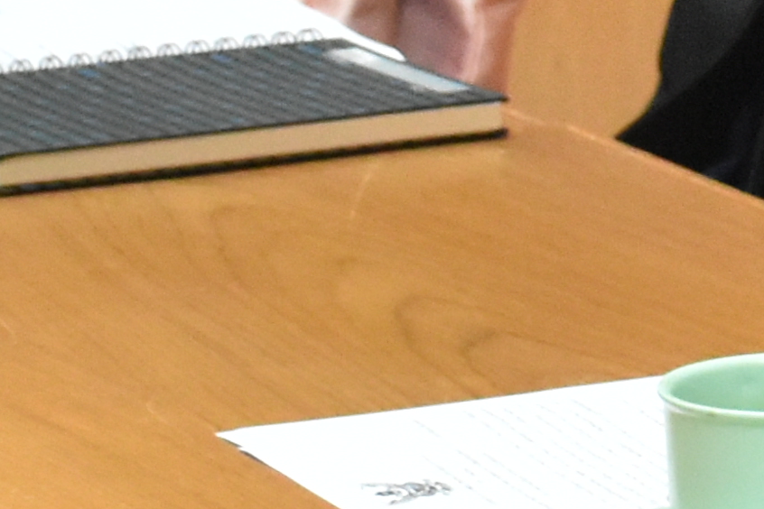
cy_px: -323
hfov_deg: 6.3
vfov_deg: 4.3
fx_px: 6769
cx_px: 1550
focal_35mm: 319
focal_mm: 30
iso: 2500
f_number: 5.6
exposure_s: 1/125
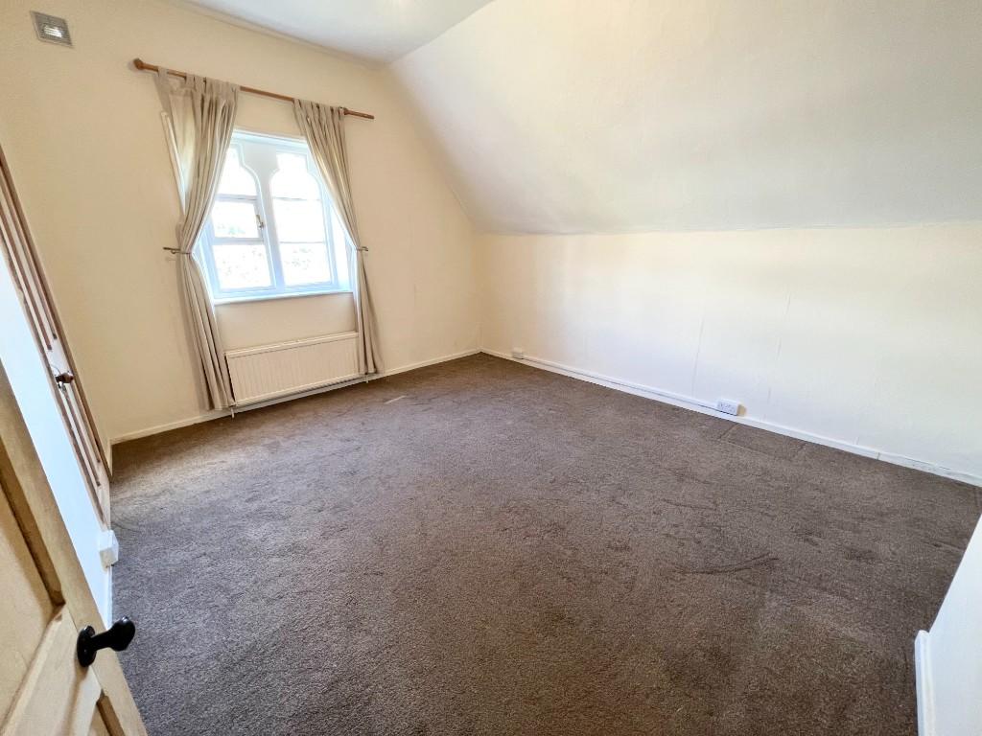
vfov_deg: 89.9
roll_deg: +1.2
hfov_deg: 106.2
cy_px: 368
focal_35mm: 13
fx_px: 369
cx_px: 491
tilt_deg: -17.1
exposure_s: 1/50
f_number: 1.8
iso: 200
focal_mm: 1.57
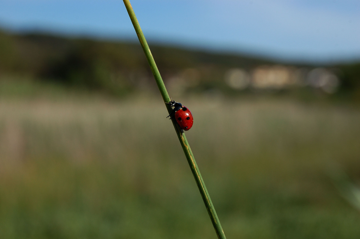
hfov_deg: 28.1
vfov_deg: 18.9
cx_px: 180
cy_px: 120
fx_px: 719
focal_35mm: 72
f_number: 8
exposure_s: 1/320
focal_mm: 48
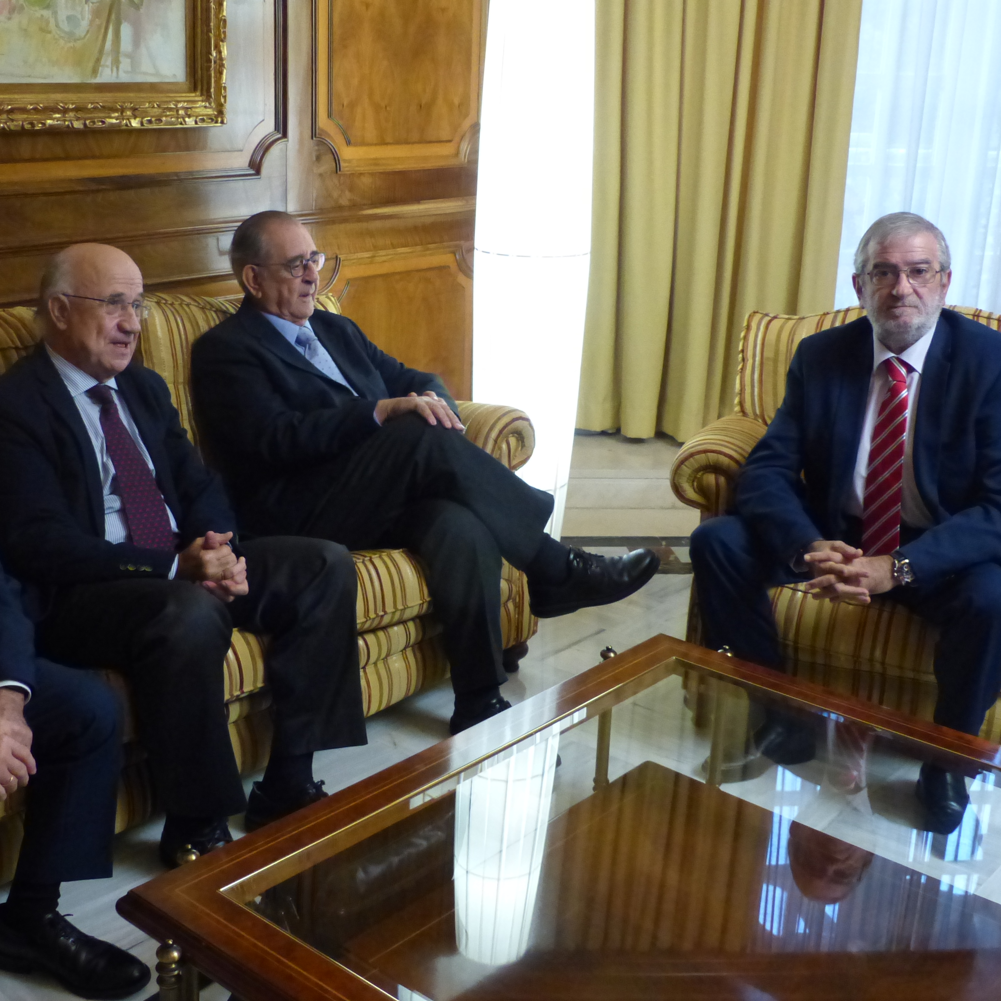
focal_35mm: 42
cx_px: 403
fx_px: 1374
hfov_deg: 39.9
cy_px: 494
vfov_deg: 40.0
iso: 800
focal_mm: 6.3
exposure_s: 1/80
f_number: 3.2
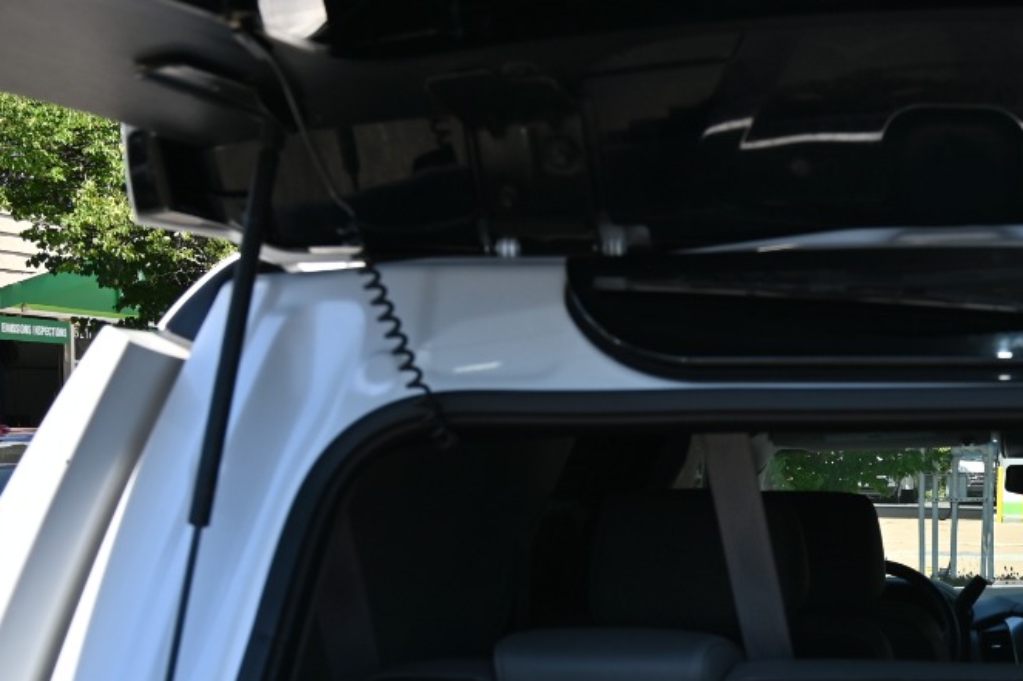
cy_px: 581
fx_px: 2016
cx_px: 1058
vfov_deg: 18.9
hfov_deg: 26.7
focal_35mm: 71
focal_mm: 29
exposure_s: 1/320
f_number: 6.3
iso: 100
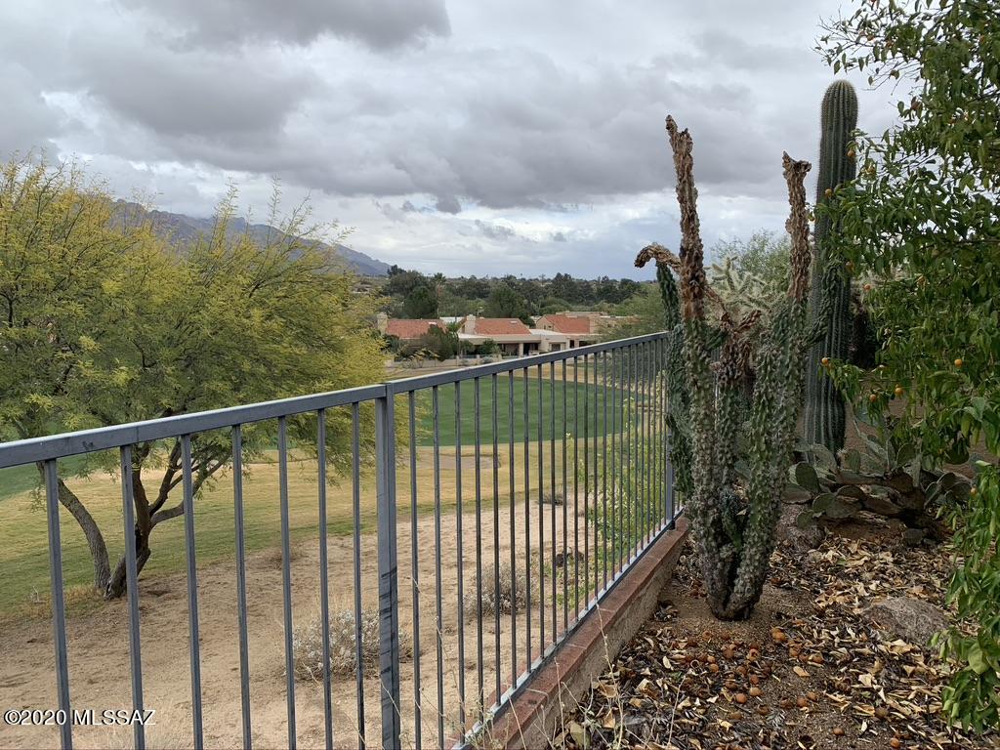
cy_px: 375
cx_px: 500
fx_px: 751
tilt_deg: -4.2
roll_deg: -0.5
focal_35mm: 26
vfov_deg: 53.1
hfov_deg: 67.3
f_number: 1.8
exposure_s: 1/835
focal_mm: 4.25
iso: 25
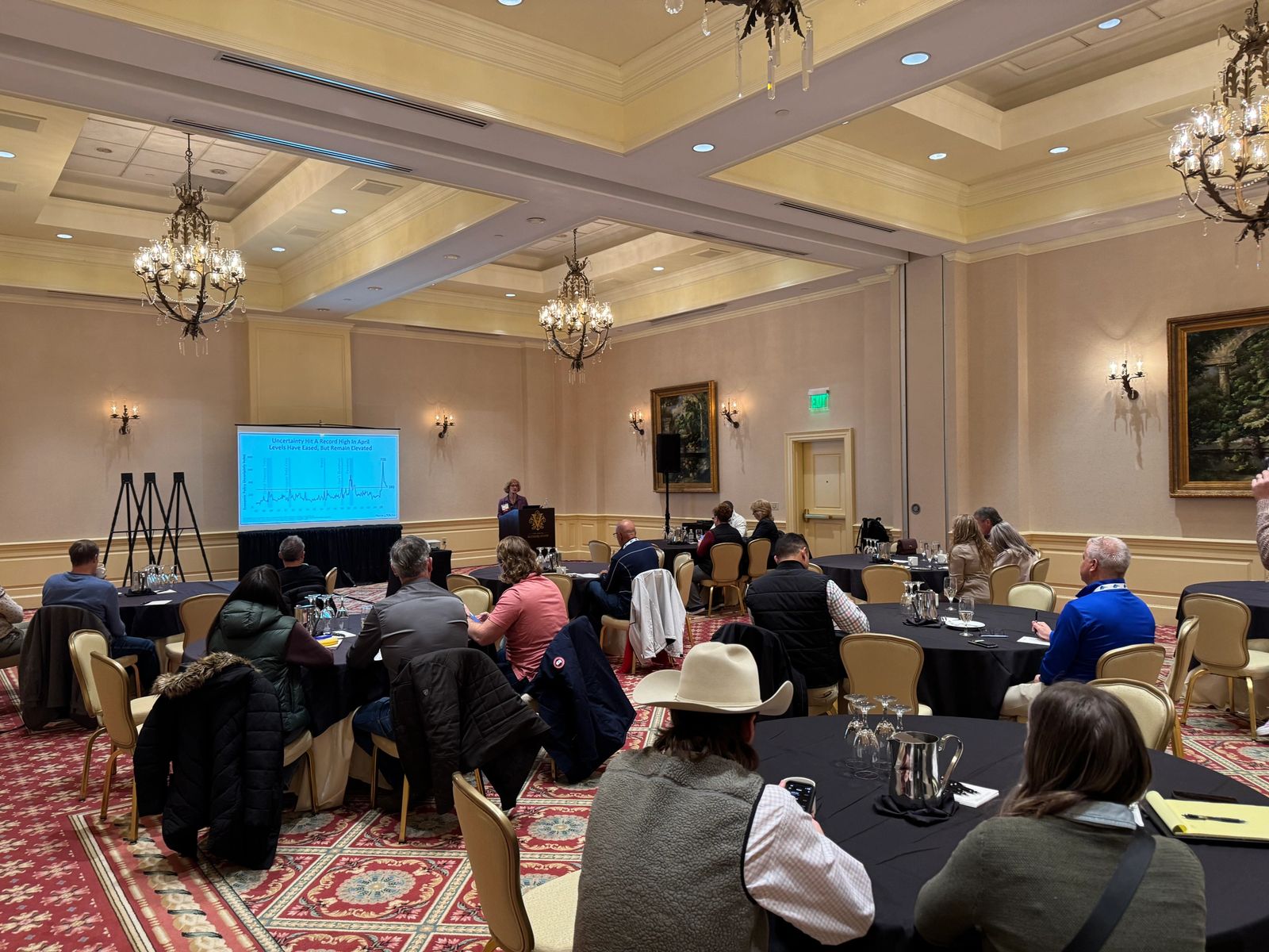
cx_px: 634
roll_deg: +0.9
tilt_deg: -0.4
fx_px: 880
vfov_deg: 56.8
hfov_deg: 71.6
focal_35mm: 24
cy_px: 476
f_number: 1.78
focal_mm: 6.76
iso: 250
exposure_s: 1/60
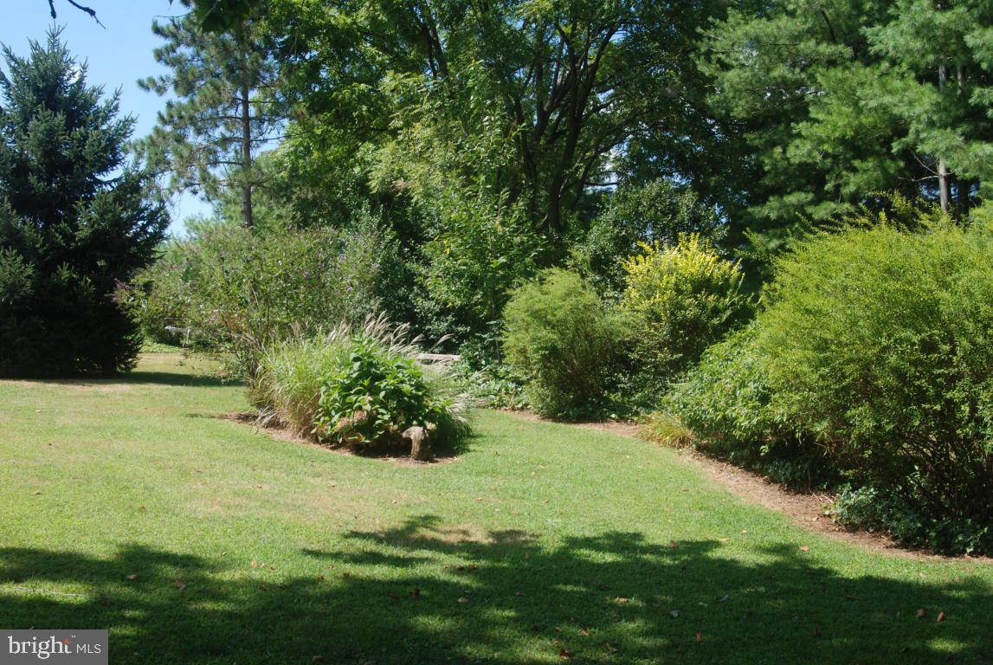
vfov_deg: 32.0
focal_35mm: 42
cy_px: 332
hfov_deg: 46.3
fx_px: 1160
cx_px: 496
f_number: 5.6
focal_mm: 28
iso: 100
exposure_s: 1/125
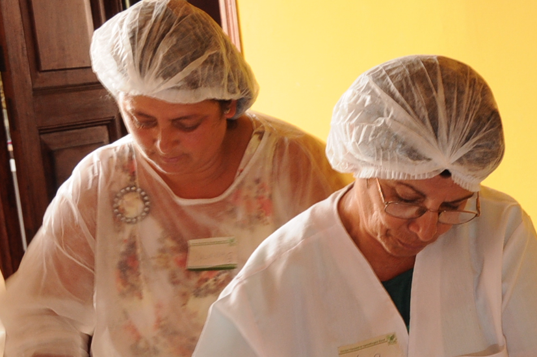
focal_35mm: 97
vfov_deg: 13.8
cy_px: 384
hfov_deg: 20.3
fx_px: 1450
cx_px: 532
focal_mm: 25
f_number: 9
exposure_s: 1/15
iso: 500
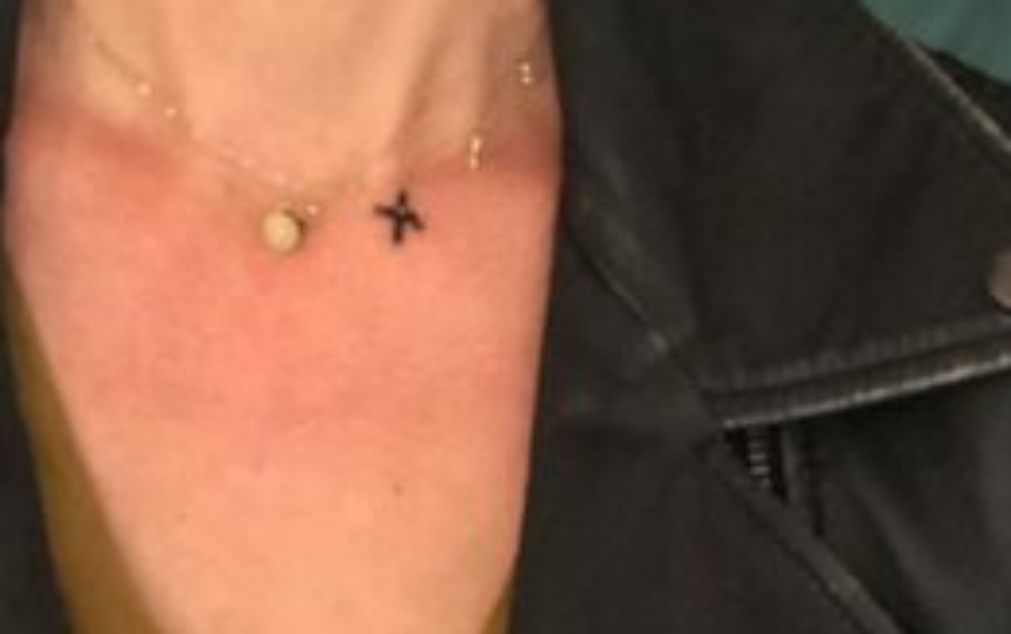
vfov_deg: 7.9
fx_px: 4440
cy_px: -535
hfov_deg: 12.9
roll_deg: -0.9
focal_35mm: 161
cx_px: 233
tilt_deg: -5.3
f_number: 2.8
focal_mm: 6.6
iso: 640
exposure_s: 1/33
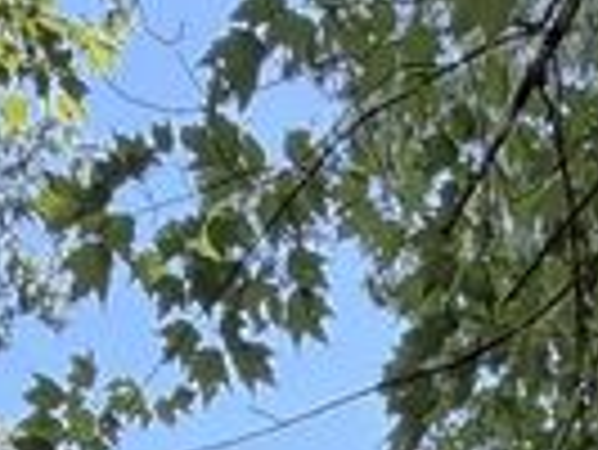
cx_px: 382
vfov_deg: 9.5
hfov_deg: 18.2
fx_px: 1867
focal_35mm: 108
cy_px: 1490
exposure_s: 1/178
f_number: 2.2
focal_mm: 2.22
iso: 40
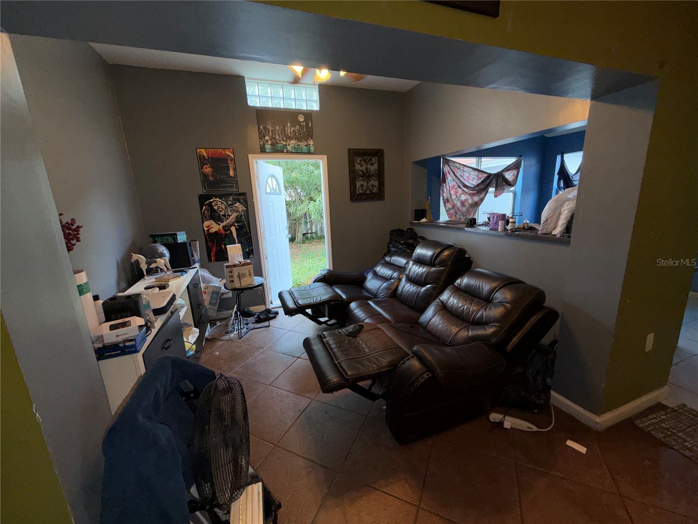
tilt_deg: -13.1
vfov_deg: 85.7
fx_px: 282
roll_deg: +2.9
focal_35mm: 14
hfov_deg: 102.1
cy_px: 262
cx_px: 349
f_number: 2.2
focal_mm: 2.22
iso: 40
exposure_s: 1/60
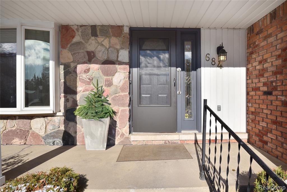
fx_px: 136
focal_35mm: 17
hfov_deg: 93.3
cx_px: 144
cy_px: 96
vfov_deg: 70.5
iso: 640
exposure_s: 1/2500
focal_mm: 17
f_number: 8
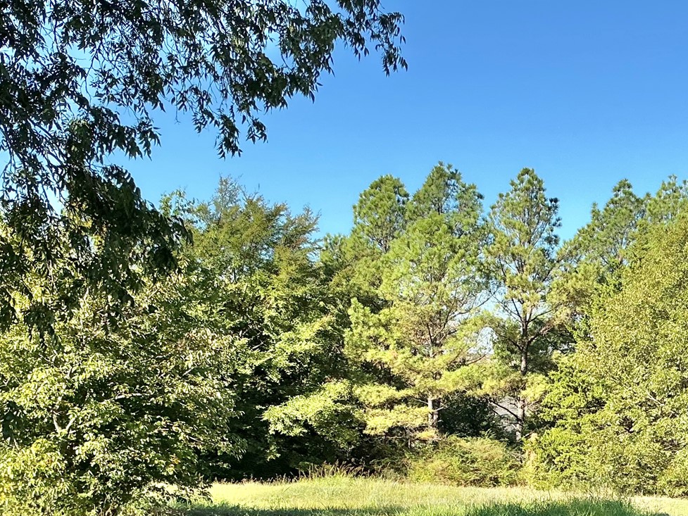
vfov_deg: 24.9
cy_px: 462
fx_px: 1133
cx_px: 495
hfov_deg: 33.3
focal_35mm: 57
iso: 25
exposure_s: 1/912
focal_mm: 3
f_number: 1.8
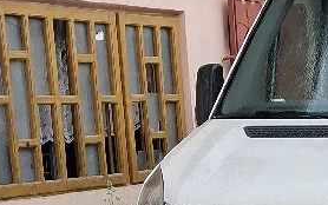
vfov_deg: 9.1
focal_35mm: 137
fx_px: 1225
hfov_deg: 14.3
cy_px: 376
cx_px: 488
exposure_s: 1/435
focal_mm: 4
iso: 25
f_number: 1.8
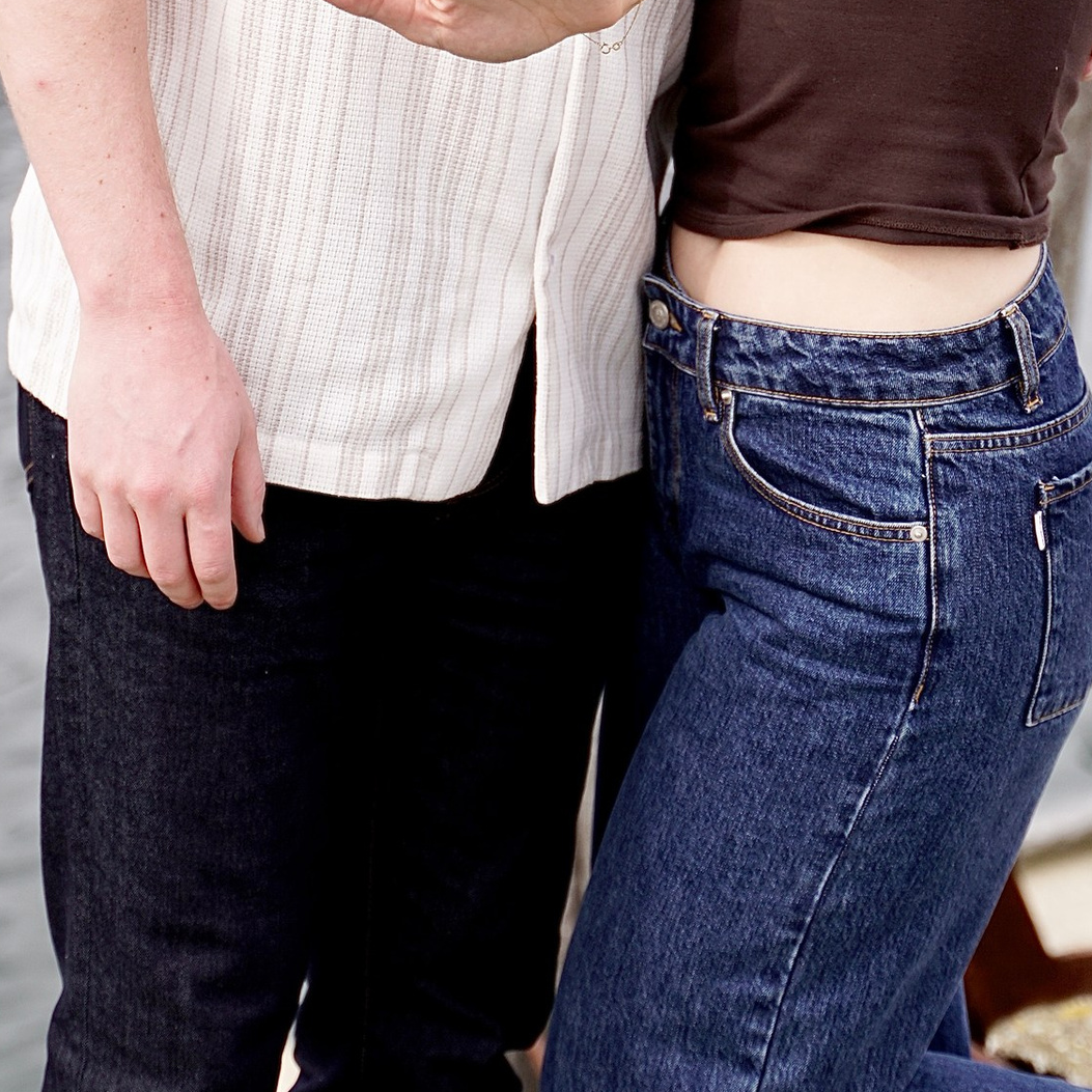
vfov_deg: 11.0
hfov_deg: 11.1
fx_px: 5639
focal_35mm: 158
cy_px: 202
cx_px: 521
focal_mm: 51
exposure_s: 1/1000
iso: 100
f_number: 2.8
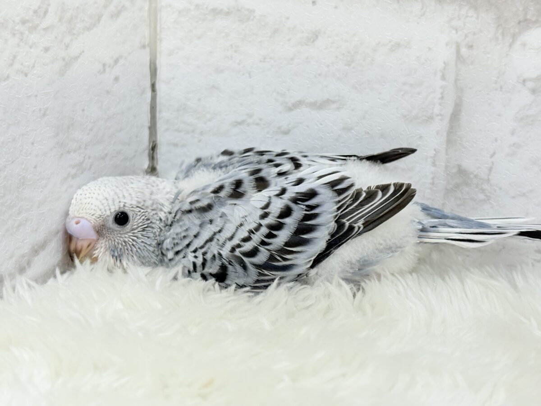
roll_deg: -1.8
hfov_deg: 36.8
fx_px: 813
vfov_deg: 28.0
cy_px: 203
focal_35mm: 52
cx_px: 270
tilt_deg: -17.6
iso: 80
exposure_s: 1/100
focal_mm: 5.96
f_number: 1.6
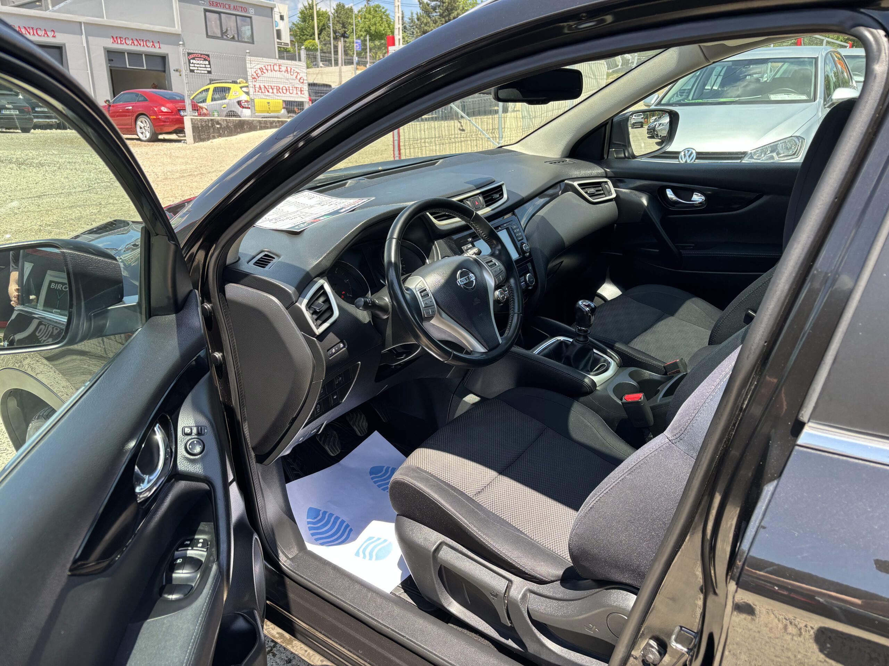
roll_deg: -0.2
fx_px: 668
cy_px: 333
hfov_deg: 67.3
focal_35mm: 26
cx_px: 444
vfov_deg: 53.1
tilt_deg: -16.6
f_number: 1.6
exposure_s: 1/464
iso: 50
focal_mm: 5.96
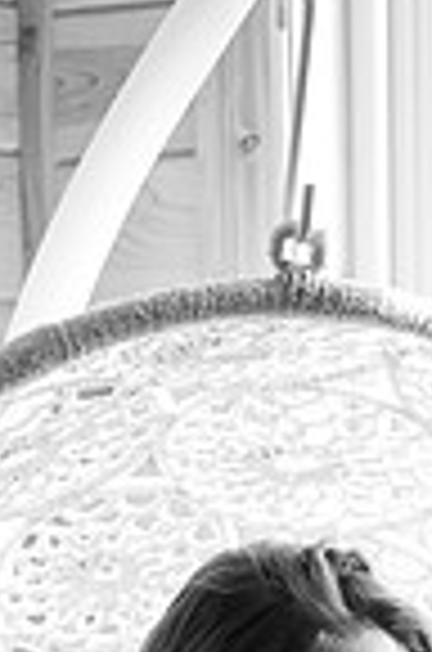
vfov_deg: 7.2
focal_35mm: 282
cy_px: 872
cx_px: 371
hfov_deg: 4.8
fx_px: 5100
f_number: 2.8
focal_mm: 91
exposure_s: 1/320
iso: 800
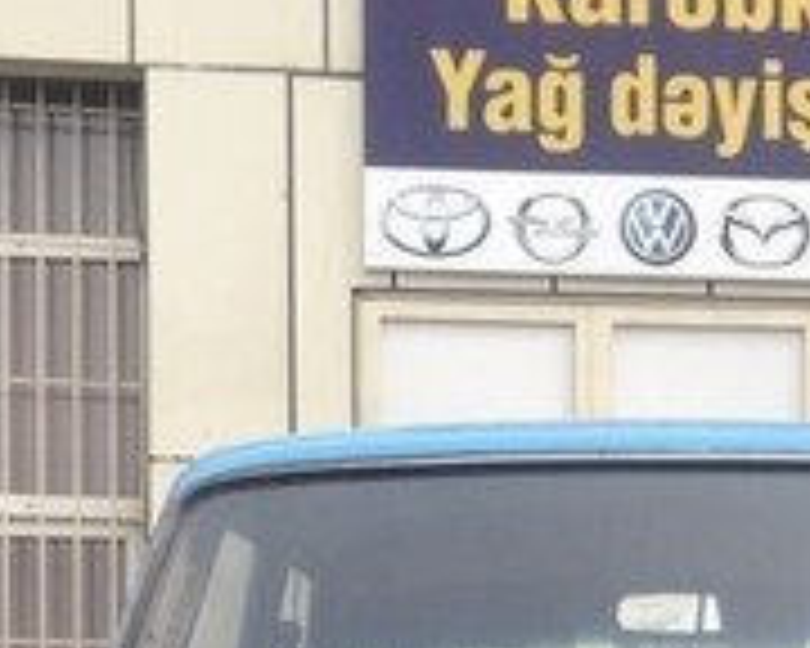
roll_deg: -1.6
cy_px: 1069
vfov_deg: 12.2
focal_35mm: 118
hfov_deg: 16.1
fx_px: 2829
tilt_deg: +1.3
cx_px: 747
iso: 50
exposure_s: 1/1261
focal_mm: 4.12
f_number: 2.4
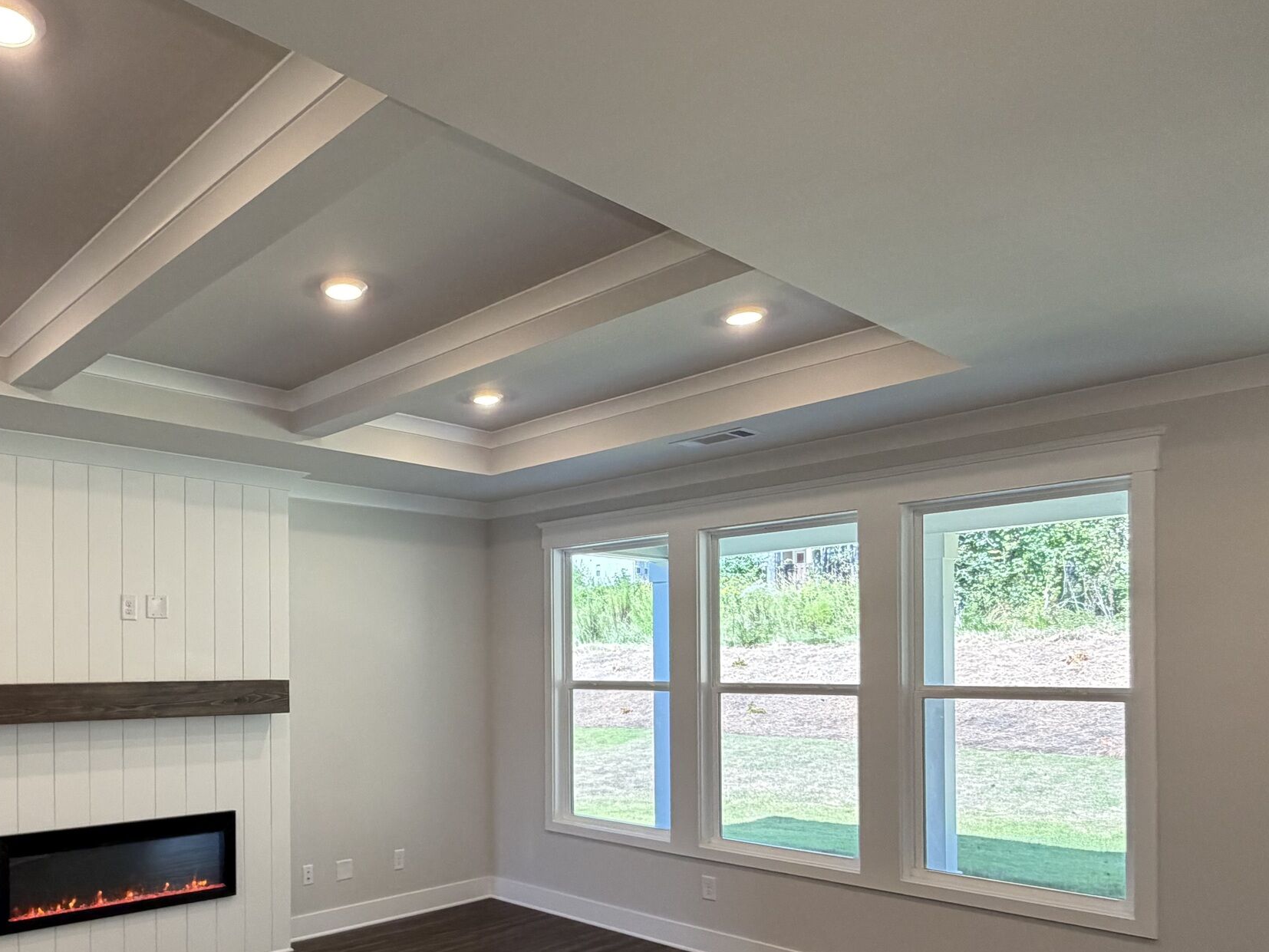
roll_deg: +0.4
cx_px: 362
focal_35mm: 26
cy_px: 662
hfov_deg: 64.4
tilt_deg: +0.2
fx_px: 953
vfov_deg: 51.7
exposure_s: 1/120
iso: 200
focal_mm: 2.22
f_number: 2.2
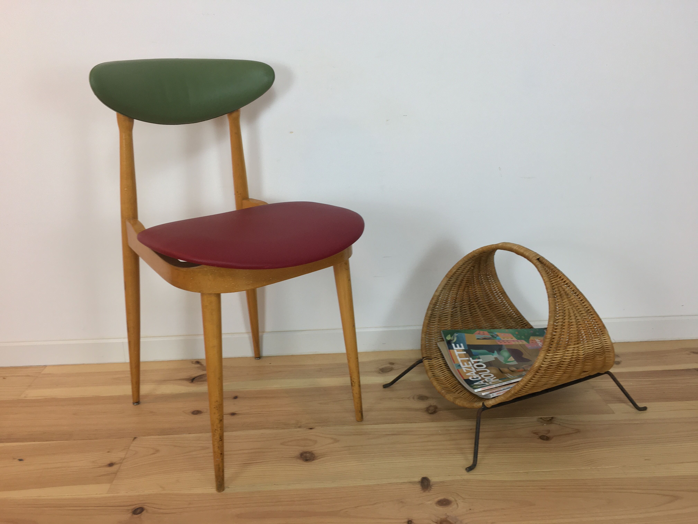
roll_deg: +1.4
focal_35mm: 29
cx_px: 349
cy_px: 262
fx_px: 585
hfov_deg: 61.7
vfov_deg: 48.2
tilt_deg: -18.3
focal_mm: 4.15
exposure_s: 1/33
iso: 32
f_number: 2.2
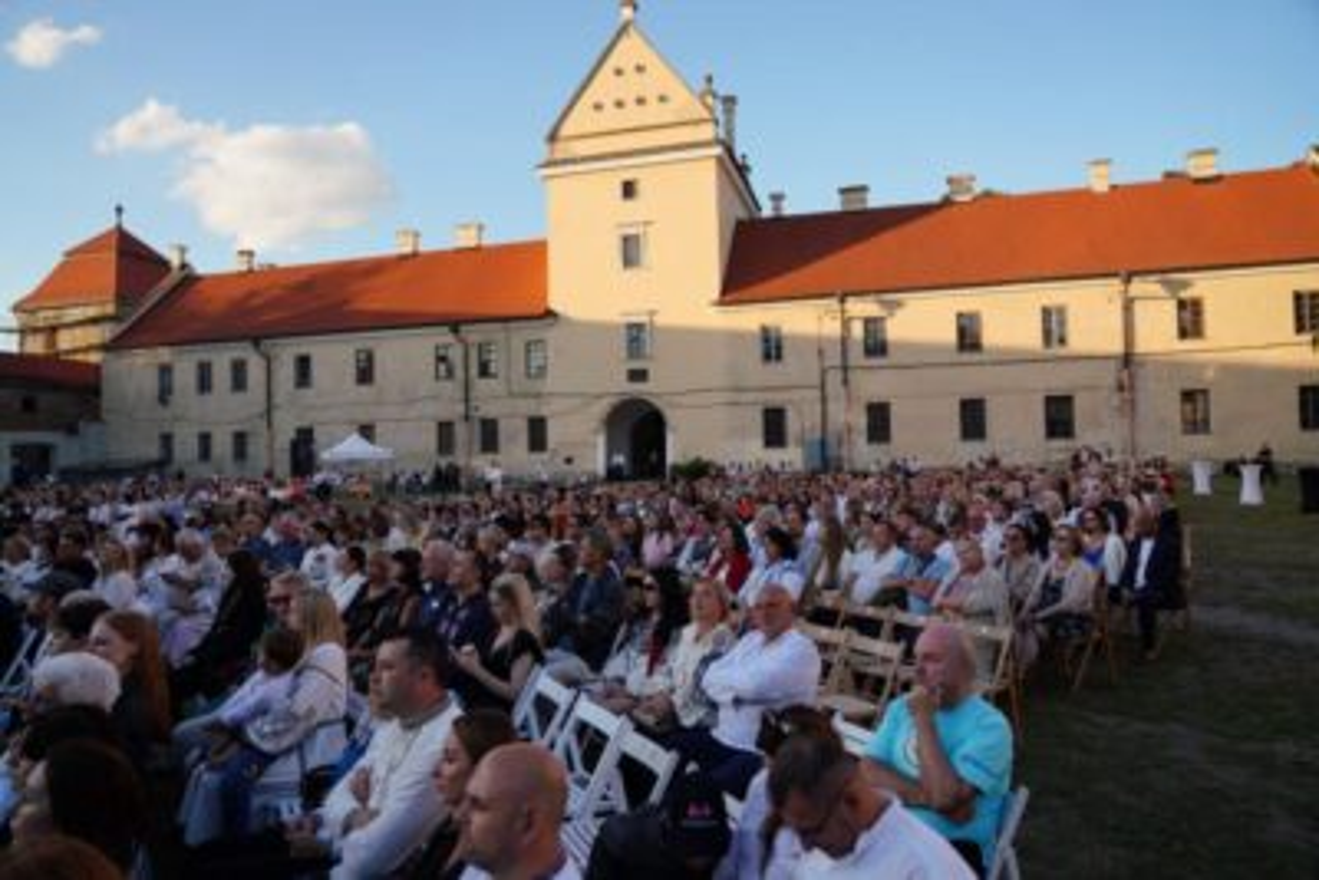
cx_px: 660
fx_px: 880
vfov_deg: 53.2
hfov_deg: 73.7
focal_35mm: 24
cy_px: 440
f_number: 4
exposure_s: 1/400
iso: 125
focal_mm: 24
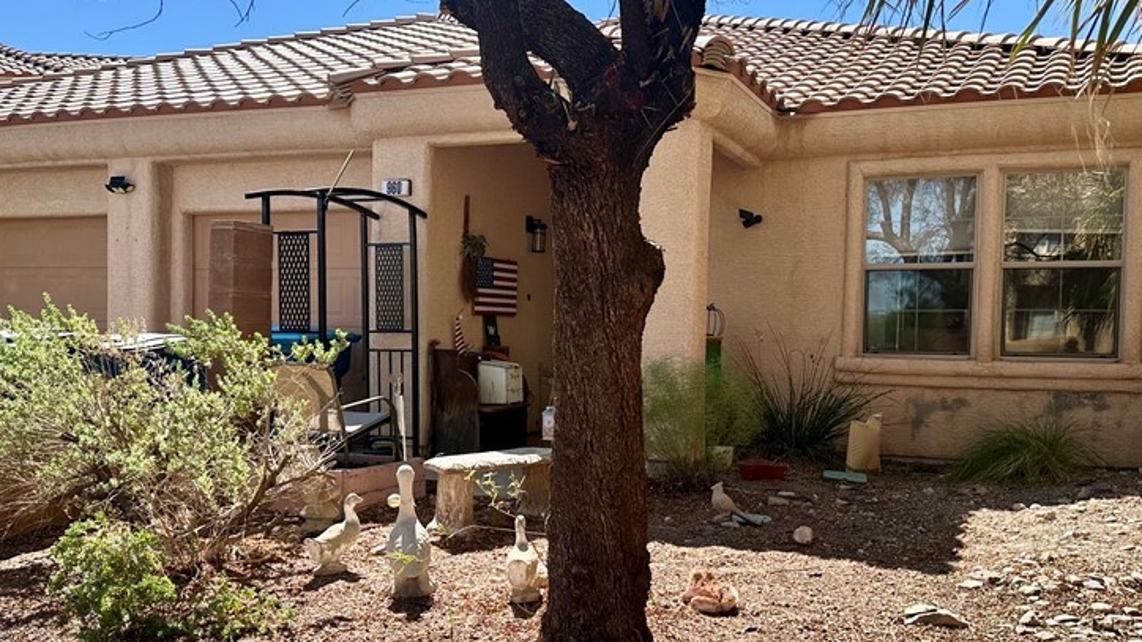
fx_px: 1120
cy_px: 368
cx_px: 595
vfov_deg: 31.9
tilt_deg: -1.3
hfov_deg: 54.0
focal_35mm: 37
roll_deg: -0.8
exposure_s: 1/2252
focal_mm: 6.86
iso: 80
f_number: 1.78
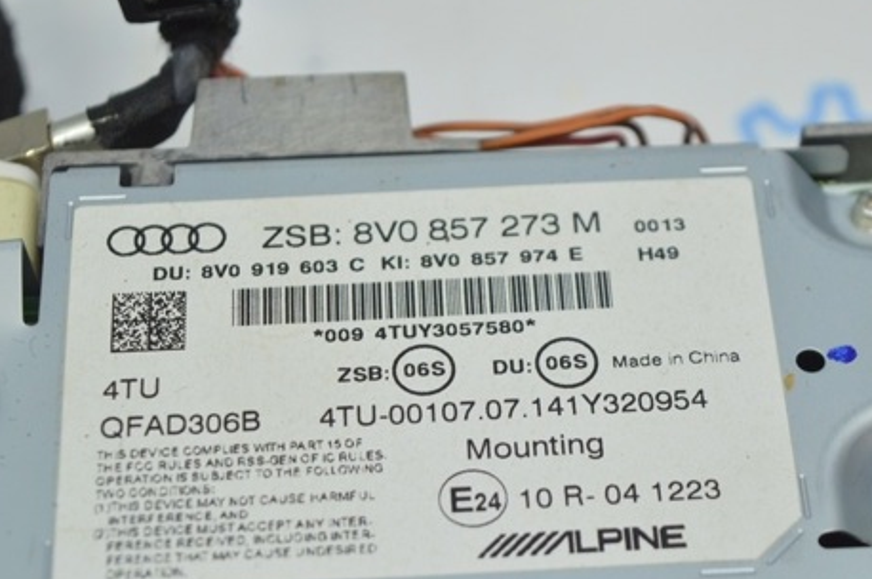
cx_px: 392
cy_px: 353
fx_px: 2636
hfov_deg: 18.8
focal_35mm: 109
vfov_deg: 12.5
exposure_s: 1/40
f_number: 5.6
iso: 400
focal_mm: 52
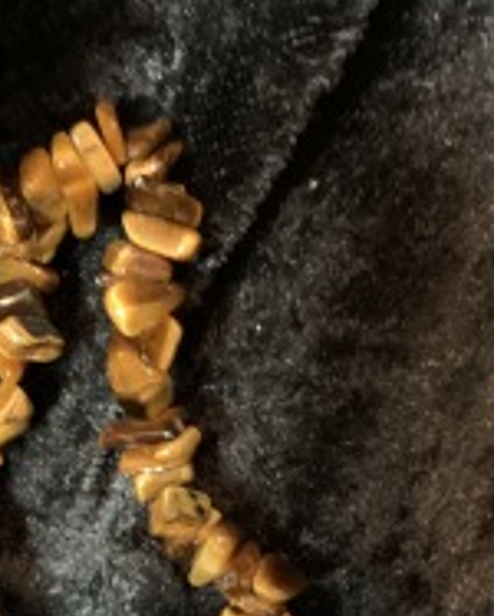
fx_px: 1295
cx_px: 114
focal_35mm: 71
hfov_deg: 21.4
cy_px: 507
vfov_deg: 26.2
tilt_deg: -46.8
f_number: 1.8
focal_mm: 4.25
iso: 800
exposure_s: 1/17
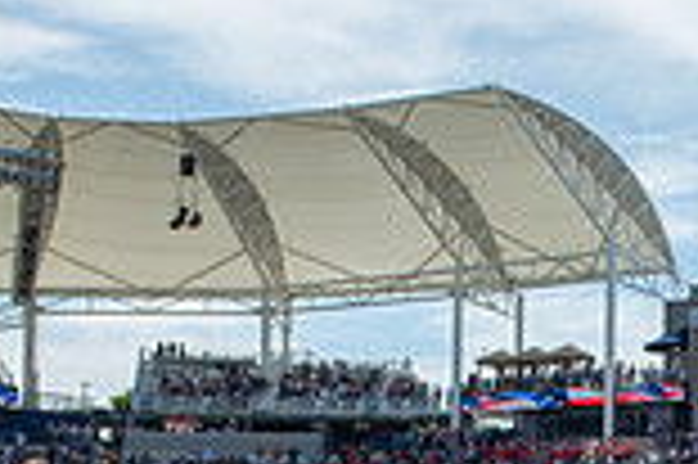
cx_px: 572
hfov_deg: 22.3
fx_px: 1743
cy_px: 529
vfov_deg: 14.7
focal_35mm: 90
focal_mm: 24
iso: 200
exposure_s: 1/800
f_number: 5.6
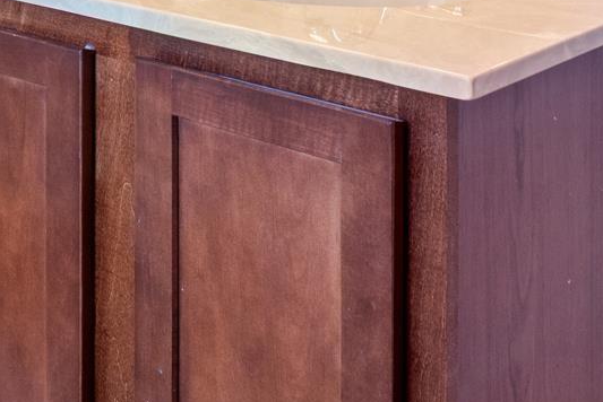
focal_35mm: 79
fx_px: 1320
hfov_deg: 23.3
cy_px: -304
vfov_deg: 15.2
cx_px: -144
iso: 200
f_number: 9
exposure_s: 1/1.67
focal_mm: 11.2
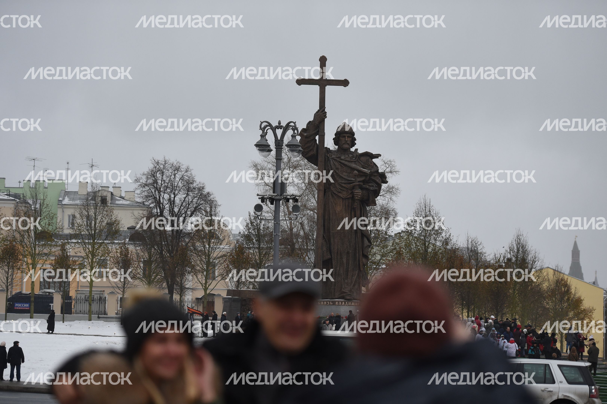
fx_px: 1601
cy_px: 202
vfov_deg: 14.4
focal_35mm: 95
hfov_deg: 21.5
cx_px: 304
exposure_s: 1/3200
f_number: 2.8
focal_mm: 95
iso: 1600
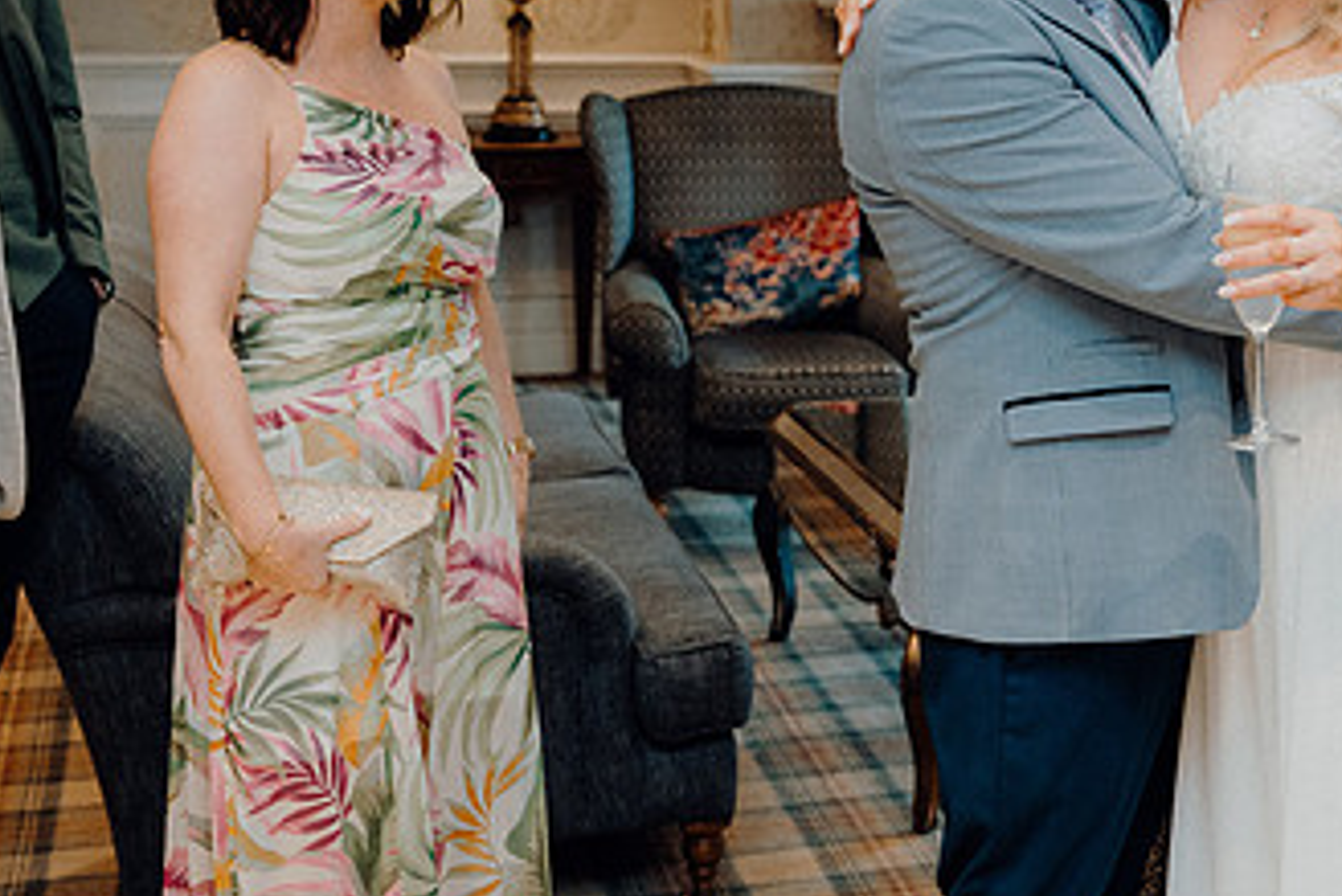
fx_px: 2573
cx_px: 1178
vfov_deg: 19.6
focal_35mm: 69
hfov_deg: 28.2
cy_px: 211
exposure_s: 1/160
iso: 2500
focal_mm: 39
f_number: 3.5
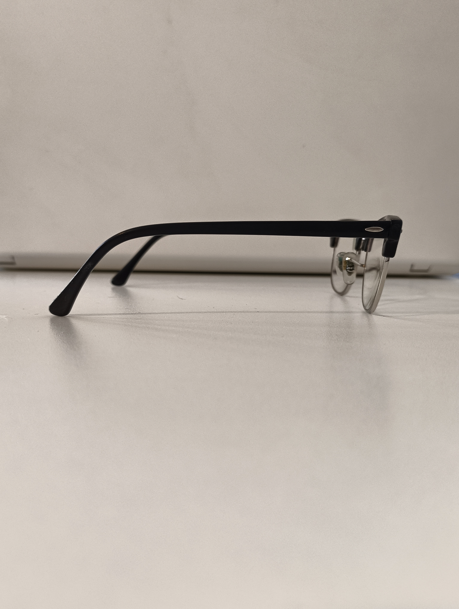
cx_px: 230
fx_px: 617
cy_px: 304
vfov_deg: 52.6
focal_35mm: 35
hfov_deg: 40.8
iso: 714
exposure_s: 1/100
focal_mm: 5.56
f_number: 1.87
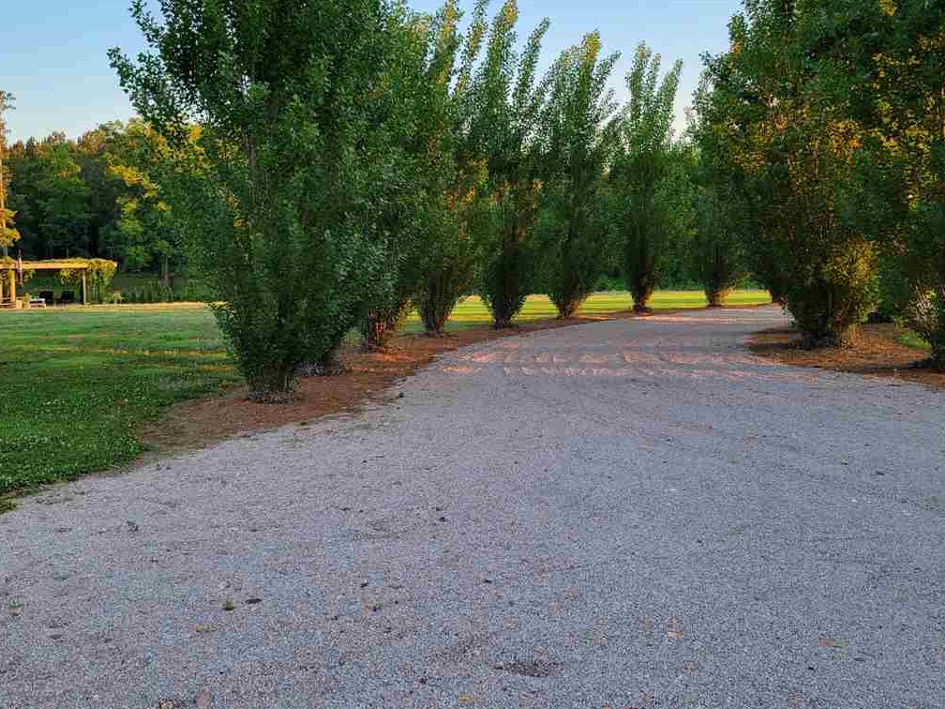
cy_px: 346
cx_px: 413
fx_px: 901
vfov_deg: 42.9
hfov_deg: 55.2
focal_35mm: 33
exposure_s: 1/216
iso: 40
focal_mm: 5.4
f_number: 1.8
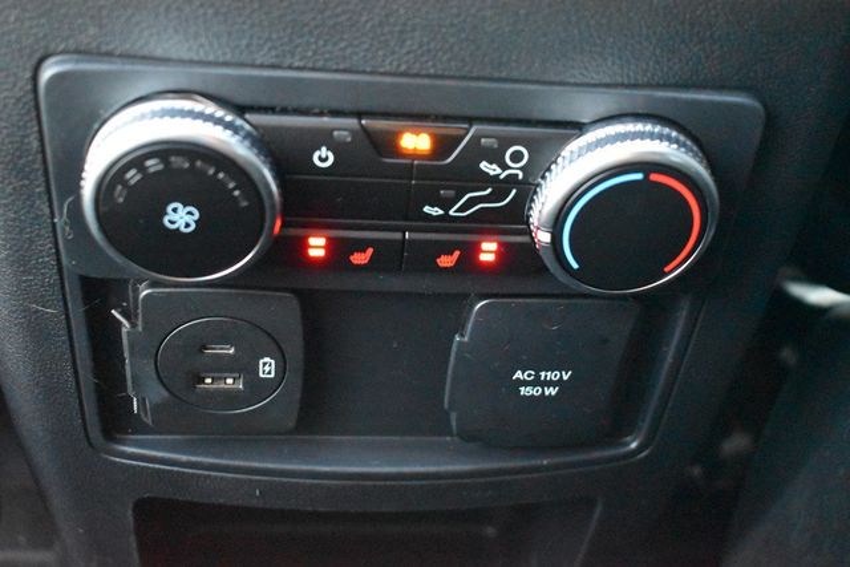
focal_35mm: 45
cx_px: 425
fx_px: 1063
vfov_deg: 29.9
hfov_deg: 43.6
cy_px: 284
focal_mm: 30
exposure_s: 1/100
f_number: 4.2
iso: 12800
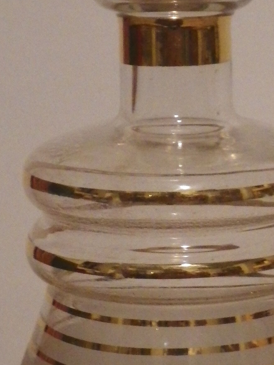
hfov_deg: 11.8
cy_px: 256
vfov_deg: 15.8
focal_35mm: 124
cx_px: 279
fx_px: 1309
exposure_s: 1/10
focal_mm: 9.1
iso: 800
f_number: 4.4
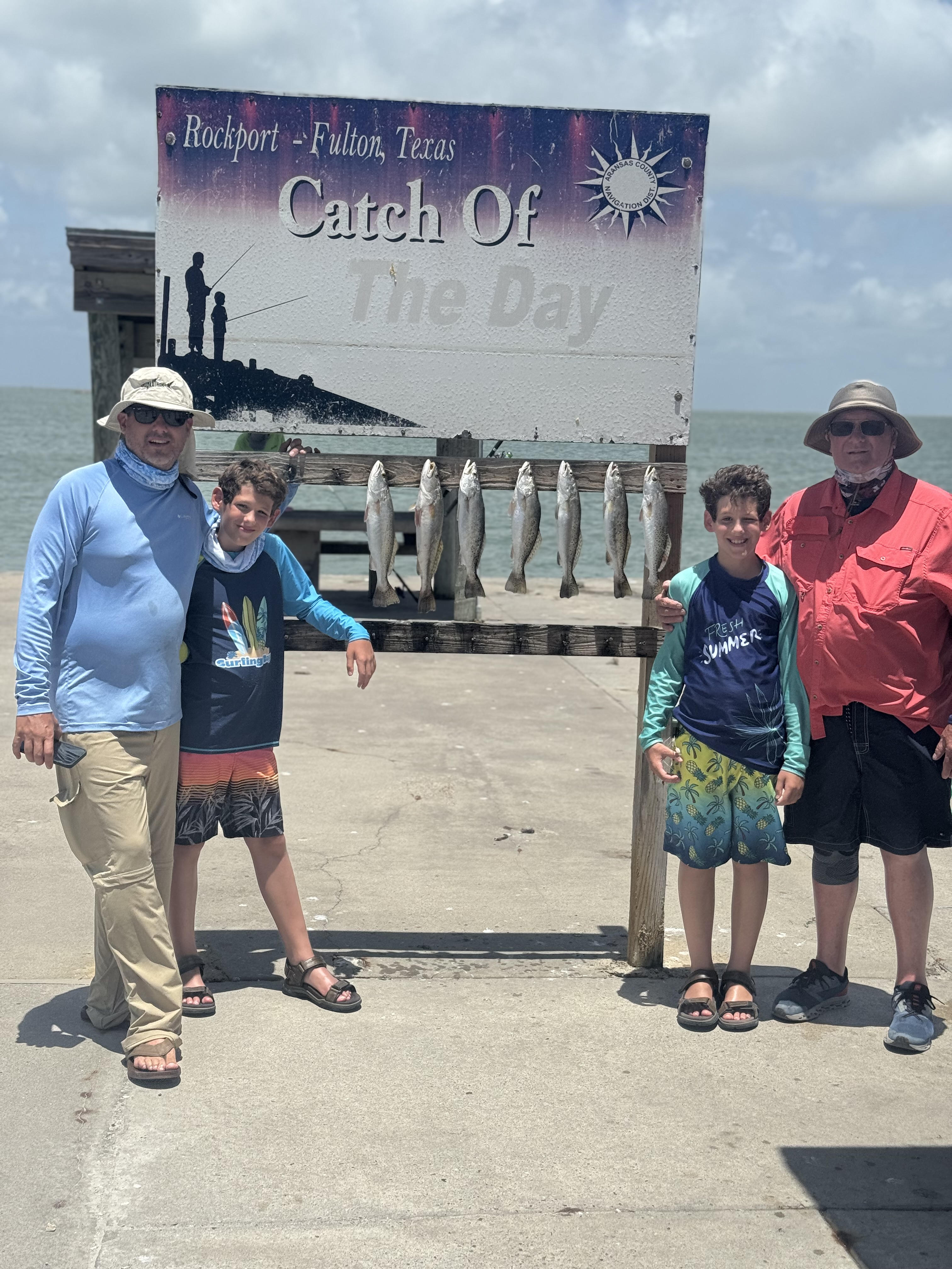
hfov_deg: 30.3
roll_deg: -0.6
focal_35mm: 48
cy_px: 634
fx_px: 1760
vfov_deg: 39.7
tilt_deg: -7.0
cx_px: 476
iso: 80
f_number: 1.78
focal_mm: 6.76
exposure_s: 1/9009
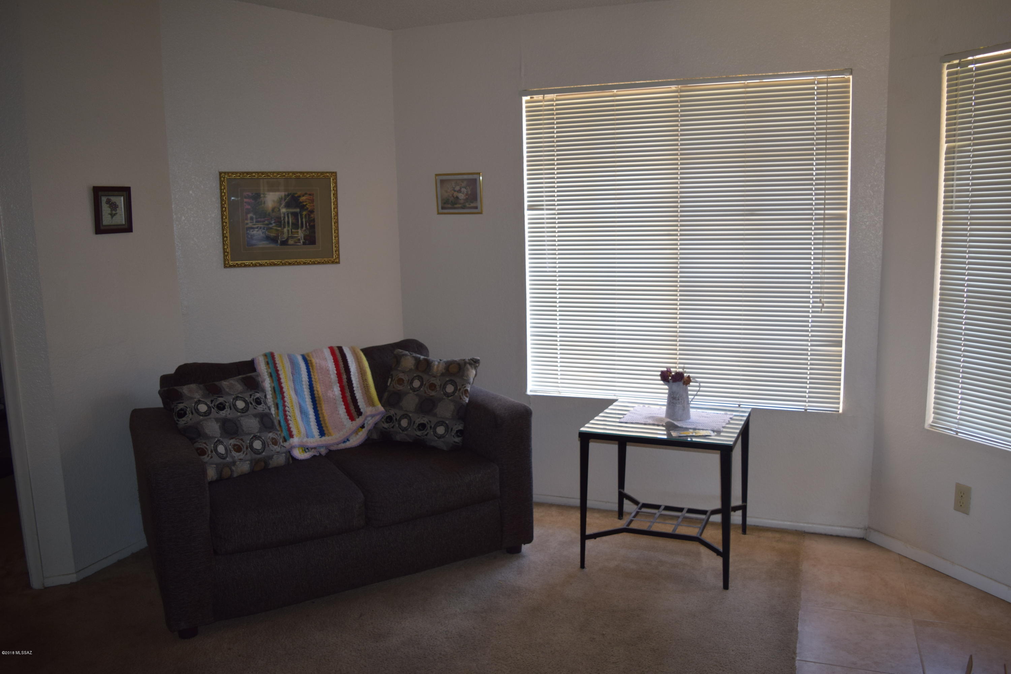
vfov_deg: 47.9
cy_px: 337
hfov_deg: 67.4
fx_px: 758
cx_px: 506
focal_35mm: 27
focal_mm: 18
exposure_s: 1/50
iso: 400
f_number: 3.5
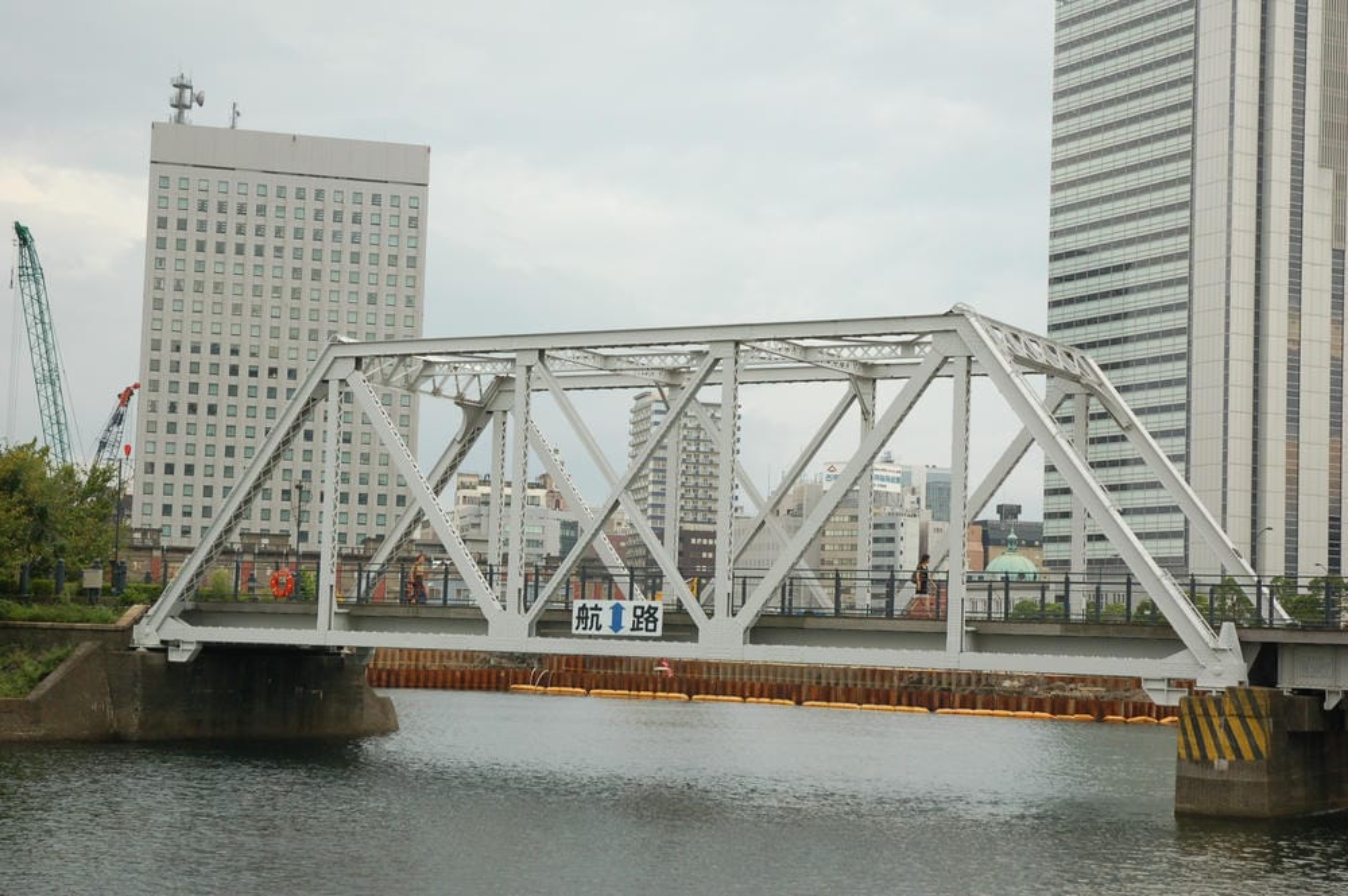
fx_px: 2245
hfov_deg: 33.4
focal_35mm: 60
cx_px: 674
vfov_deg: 22.6
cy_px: 448
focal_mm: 40
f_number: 5
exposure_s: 1/500
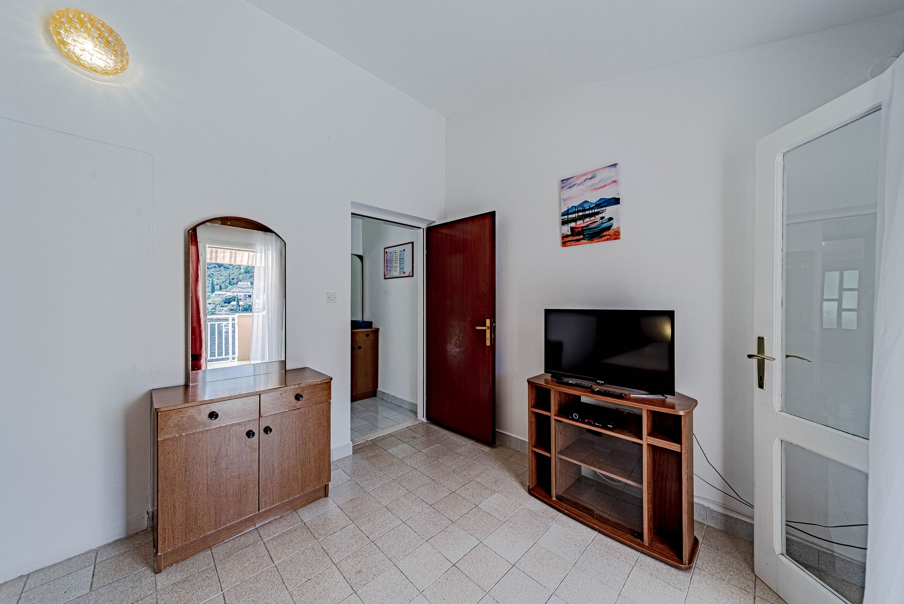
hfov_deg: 112.6
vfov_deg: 90.1
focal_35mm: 12
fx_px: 301
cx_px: 452
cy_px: 302
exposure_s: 1/250
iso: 100
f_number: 8
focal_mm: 12
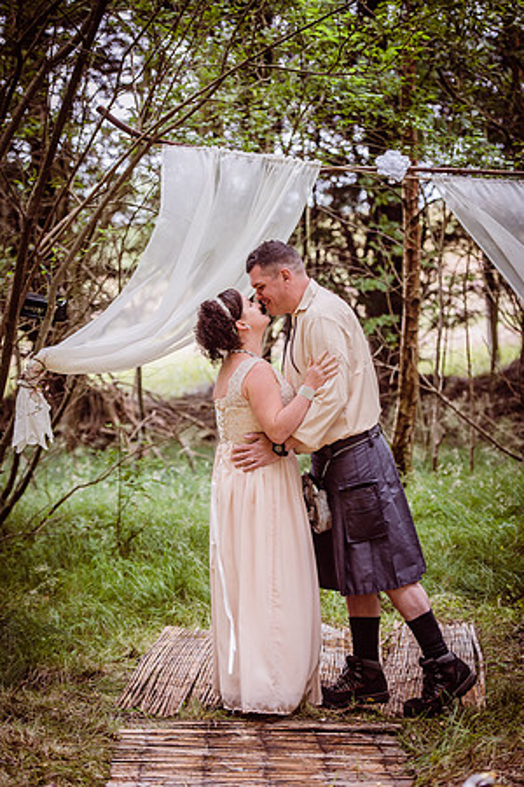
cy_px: 394
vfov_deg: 20.8
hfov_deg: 14.0
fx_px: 2139
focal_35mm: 98
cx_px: 262
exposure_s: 1/200
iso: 500
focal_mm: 98
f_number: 3.2
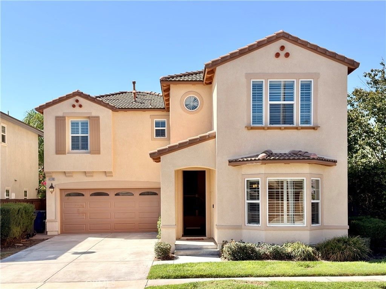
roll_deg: -0.3
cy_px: 144
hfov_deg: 44.8
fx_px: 468
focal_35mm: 42
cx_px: 193
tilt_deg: +5.2
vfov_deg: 34.3
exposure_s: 1/3610
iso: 64
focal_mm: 6.76
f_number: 1.78
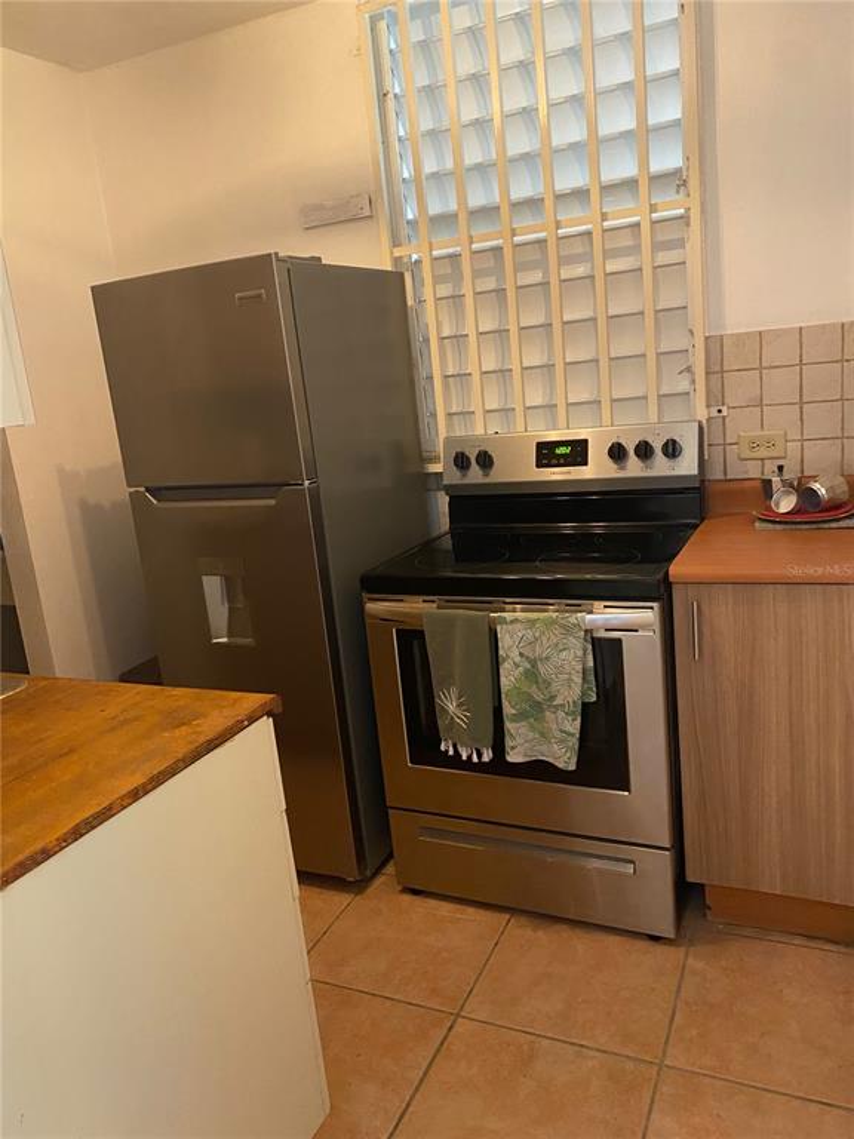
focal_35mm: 26
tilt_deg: -12.2
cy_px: 570
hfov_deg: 53.1
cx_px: 427
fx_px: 855
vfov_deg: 67.3
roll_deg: +6.1
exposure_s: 1/40
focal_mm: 4.25
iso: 400
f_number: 1.8
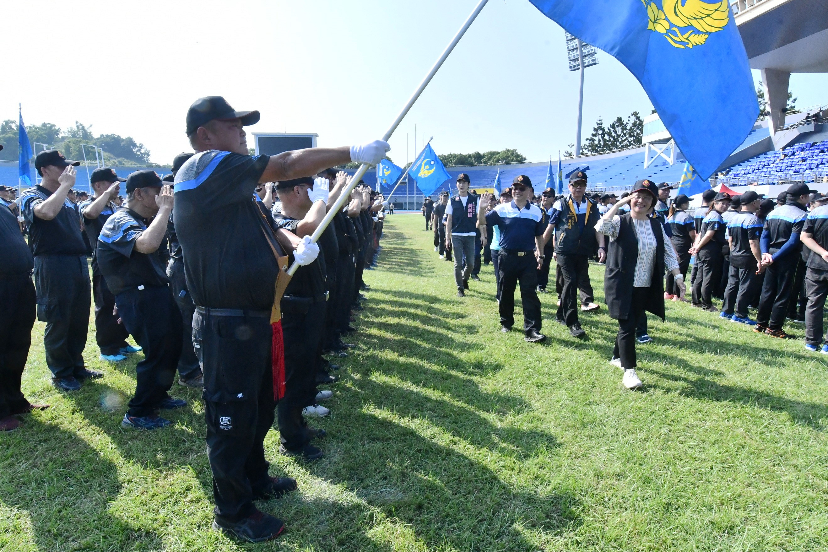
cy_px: 278
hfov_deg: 86.9
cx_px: 417
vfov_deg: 64.6
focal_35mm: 19
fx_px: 437
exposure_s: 1/1000
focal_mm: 12
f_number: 16
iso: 2500
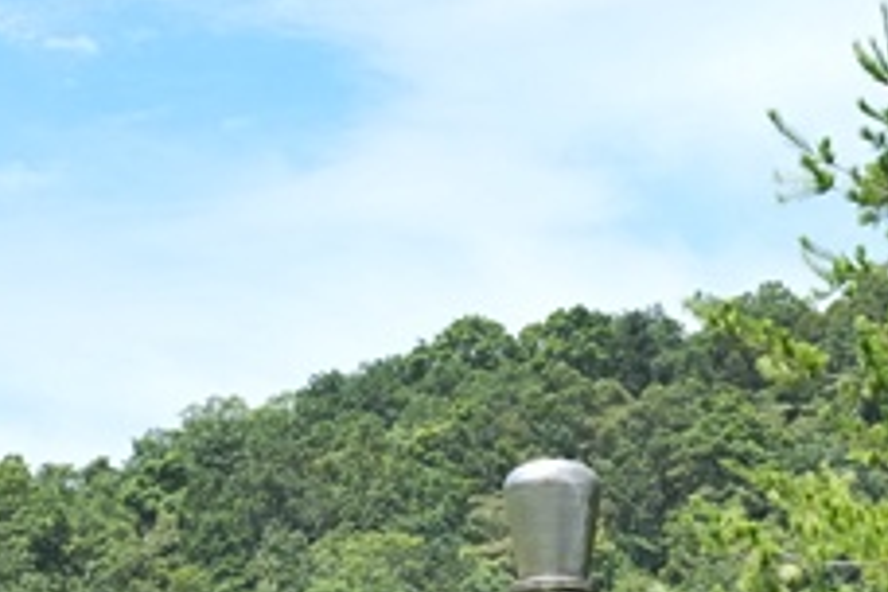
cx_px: 569
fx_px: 4517
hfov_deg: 11.2
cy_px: 1252
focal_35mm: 183
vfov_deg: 7.2
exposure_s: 1/2500
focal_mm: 40.7
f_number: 9
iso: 3200
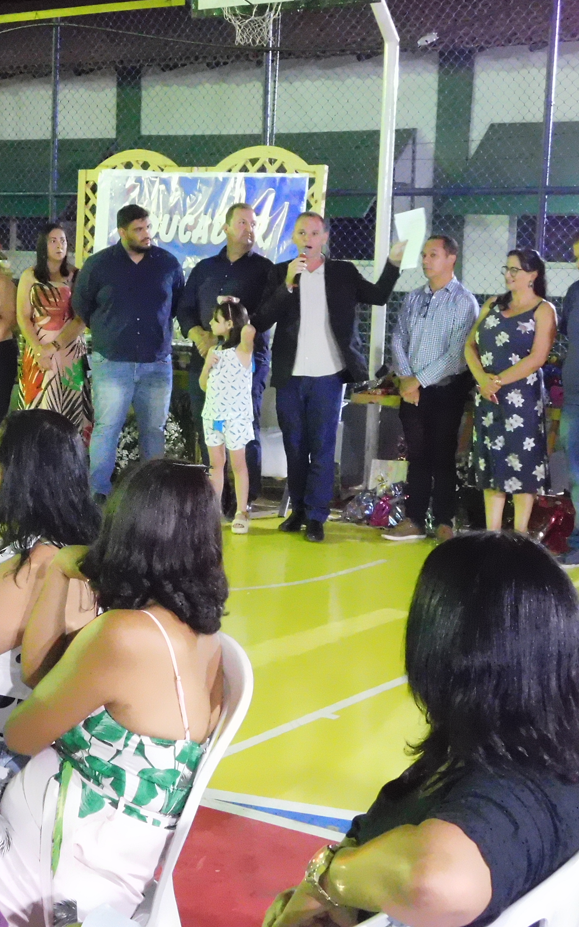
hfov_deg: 20.0
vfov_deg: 32.0
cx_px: 85
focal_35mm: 64
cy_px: 462
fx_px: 1616
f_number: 3.7
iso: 3200
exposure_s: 1/20
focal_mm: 8
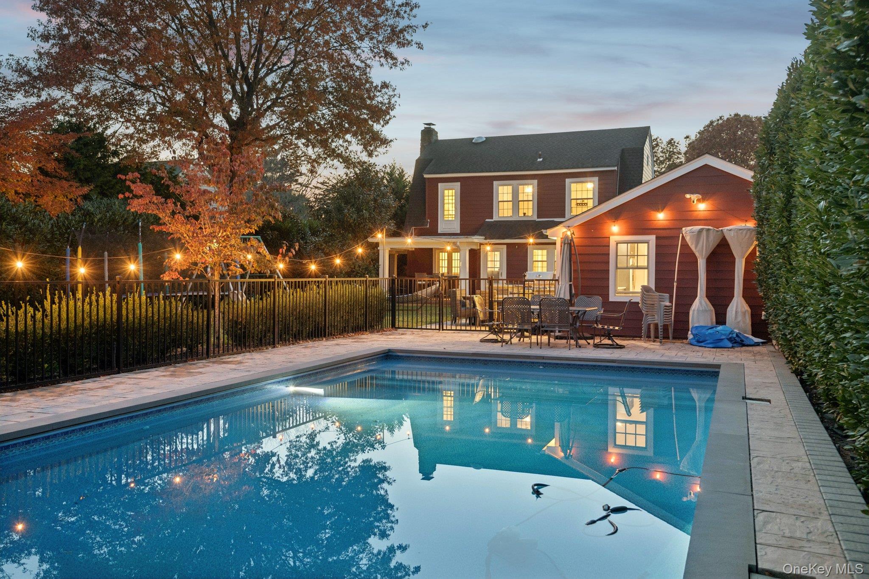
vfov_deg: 42.3
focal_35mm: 31
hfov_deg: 60.3
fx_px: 748
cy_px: 290
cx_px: 434
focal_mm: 31
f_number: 8
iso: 500
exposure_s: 1/1.67
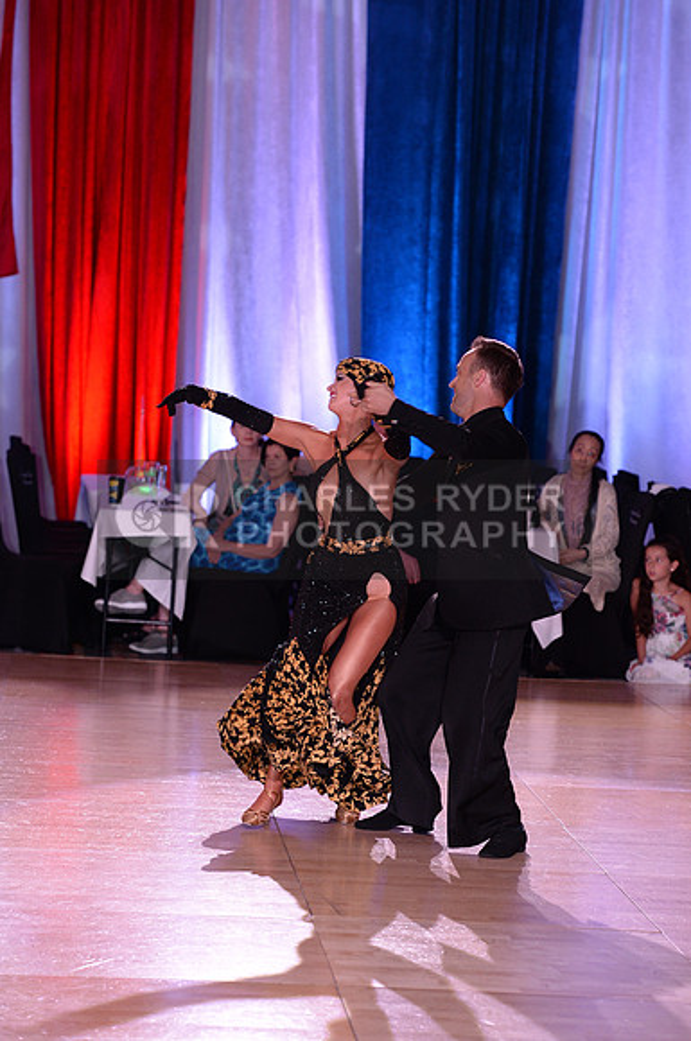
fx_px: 3465
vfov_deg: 17.1
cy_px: 520
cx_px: 346
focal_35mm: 120
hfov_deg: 11.4
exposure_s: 1/250
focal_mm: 120
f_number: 4.5
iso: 2000
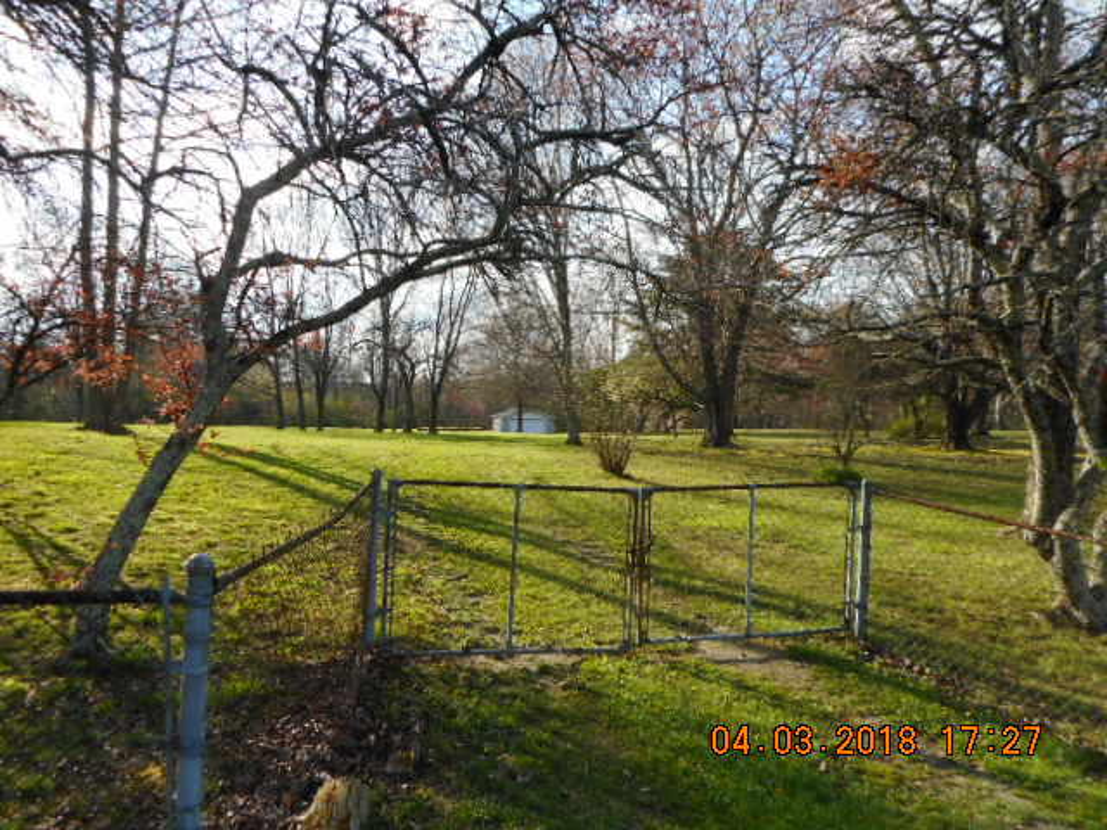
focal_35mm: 25
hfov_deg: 69.4
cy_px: 415
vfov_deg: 54.9
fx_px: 799
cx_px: 554
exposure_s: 1/250
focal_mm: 4.5
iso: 80
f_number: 3.7
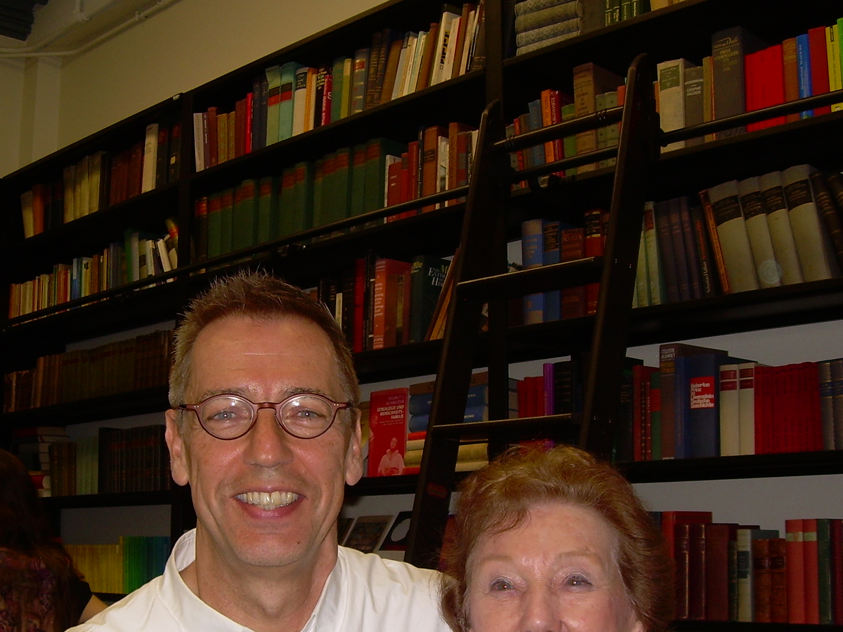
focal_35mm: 53
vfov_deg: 27.4
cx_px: 342
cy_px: 390
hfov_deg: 36.1
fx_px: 1291
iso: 50
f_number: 2.8
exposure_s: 1/60
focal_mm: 6.3
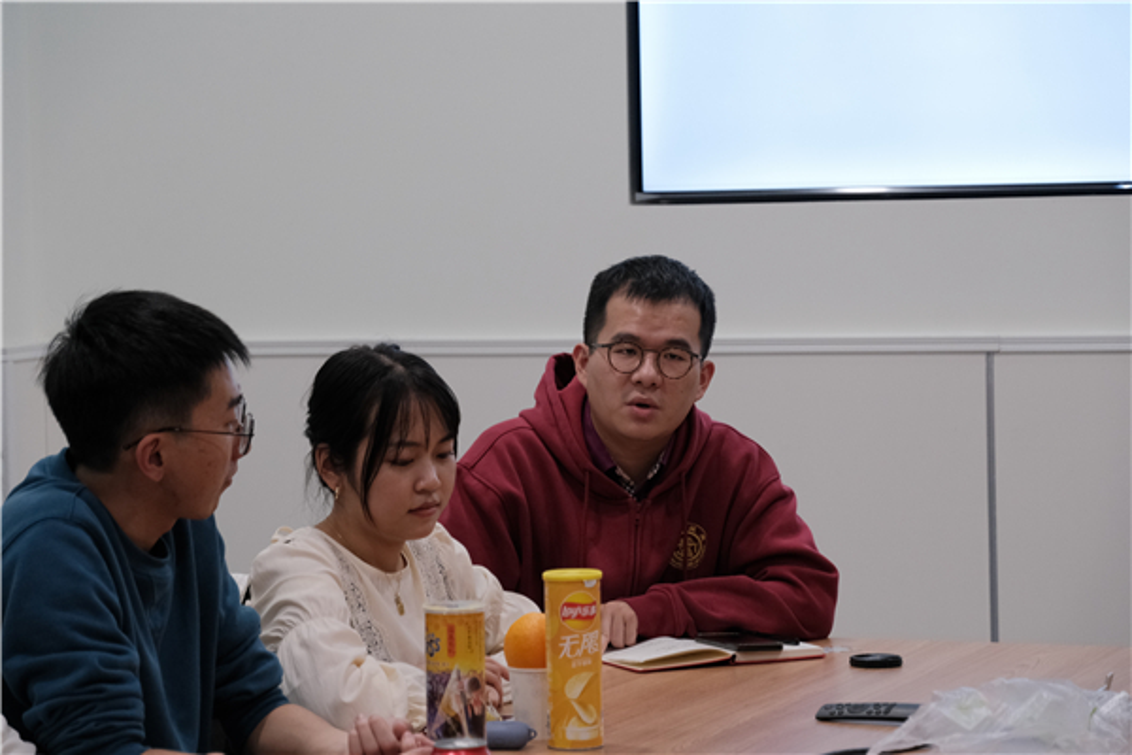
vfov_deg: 13.2
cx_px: 566
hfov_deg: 19.6
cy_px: 378
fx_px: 3270
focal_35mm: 104
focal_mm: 69.2
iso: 1600
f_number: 5
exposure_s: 1/70
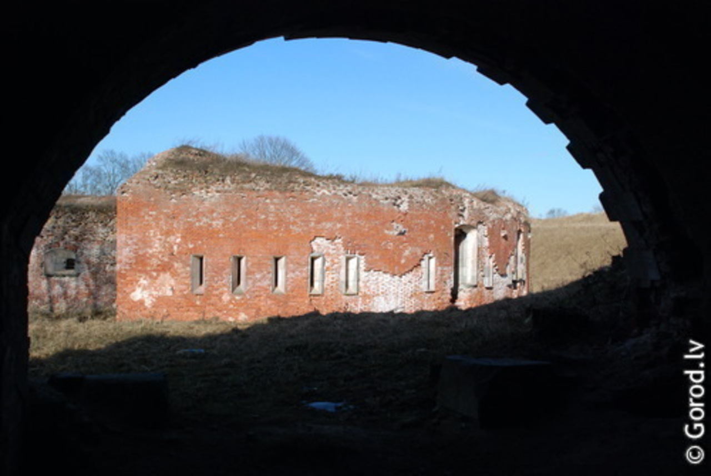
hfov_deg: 46.3
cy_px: 238
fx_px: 831
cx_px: 356
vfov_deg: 32.0
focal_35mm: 42
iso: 640
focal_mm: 28
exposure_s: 1/1500
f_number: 6.7
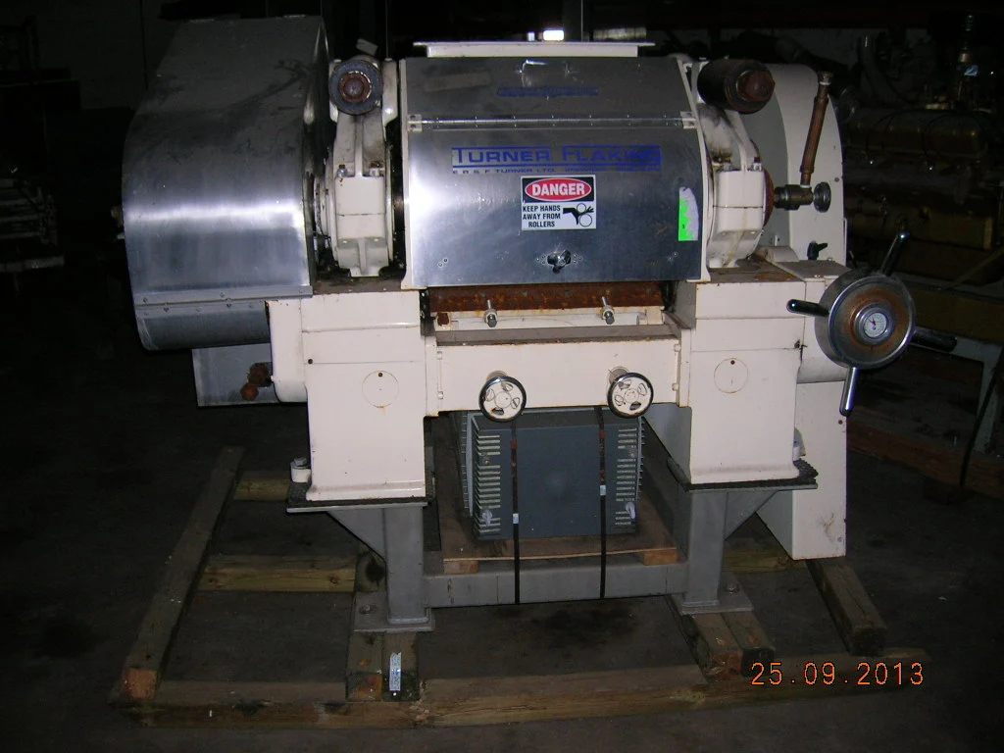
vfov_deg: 41.8
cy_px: 376
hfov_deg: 54.0
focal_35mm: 34
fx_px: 986
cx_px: 502
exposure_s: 1/60.1
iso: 86
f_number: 2.9
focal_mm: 5.7
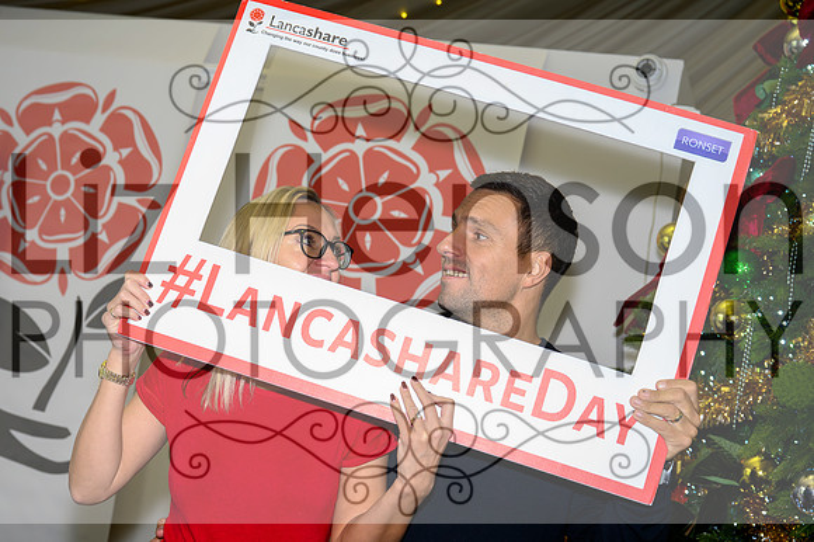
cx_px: 346
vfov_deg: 26.0
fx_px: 1170
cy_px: 312
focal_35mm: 52
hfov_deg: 38.3
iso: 3200
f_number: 5
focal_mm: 45
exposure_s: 1/100
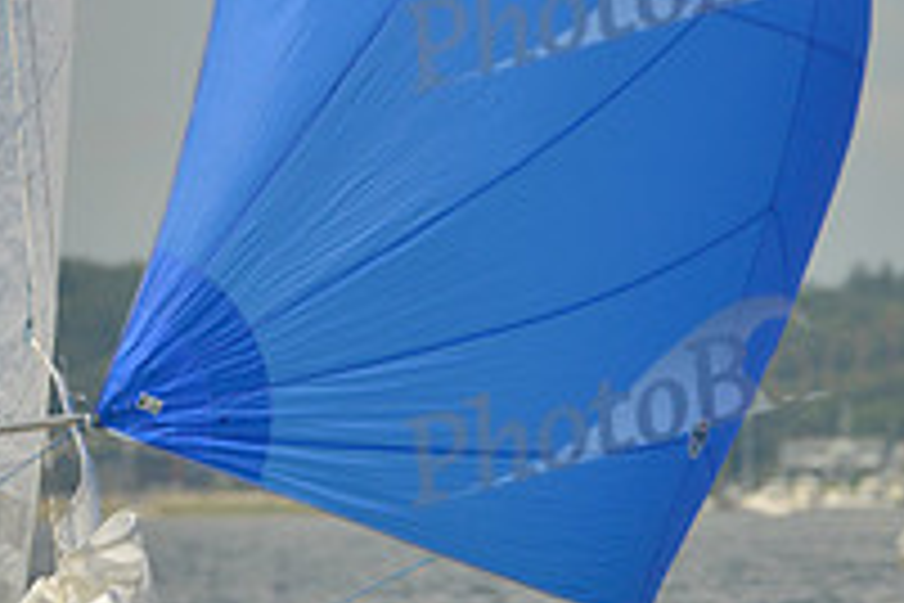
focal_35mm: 1010
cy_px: 686
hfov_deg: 2.0
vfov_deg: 1.4
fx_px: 25360
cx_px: 175
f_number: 7.1
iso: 200
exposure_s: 1/1250
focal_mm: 350
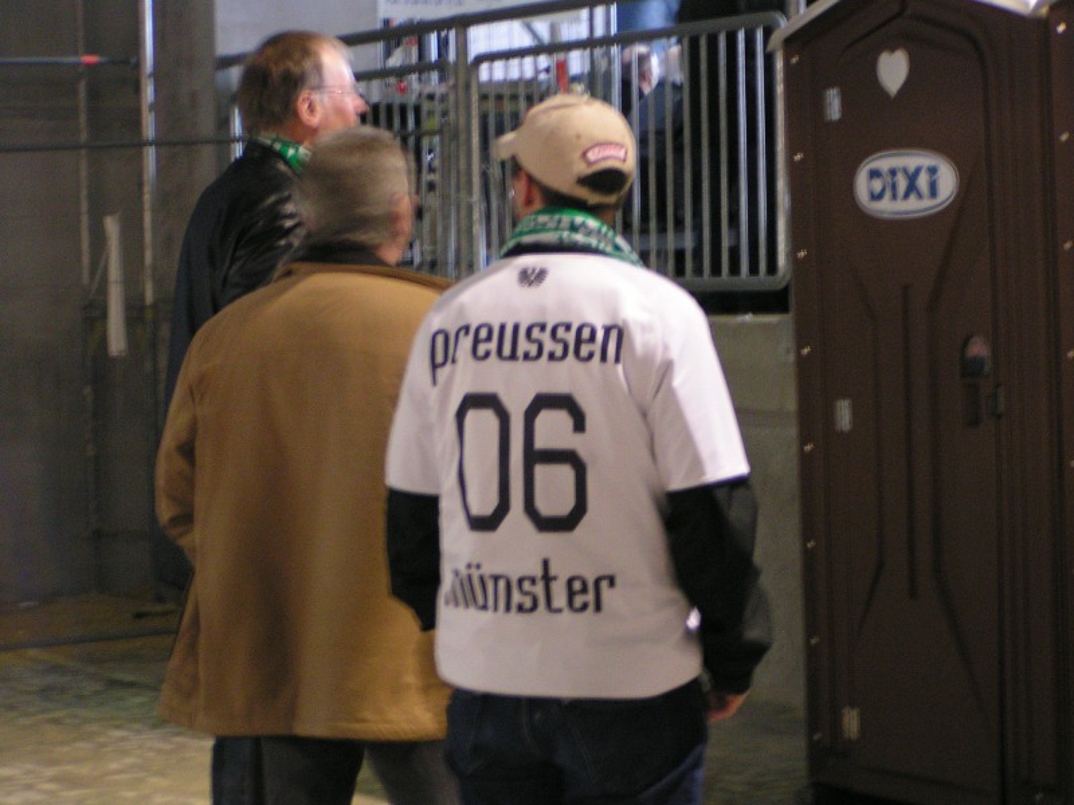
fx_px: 3537
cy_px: 402
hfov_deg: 17.3
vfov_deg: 13.0
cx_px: 537
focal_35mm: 114
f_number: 3.5
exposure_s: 1/4
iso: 200
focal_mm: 17.4
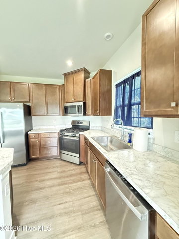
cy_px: 120
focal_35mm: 14
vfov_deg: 102.1
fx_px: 97
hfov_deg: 85.7
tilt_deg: -2.3
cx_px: 90
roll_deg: +0.4
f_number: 2.2
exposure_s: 1/60
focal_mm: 2.22
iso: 1000
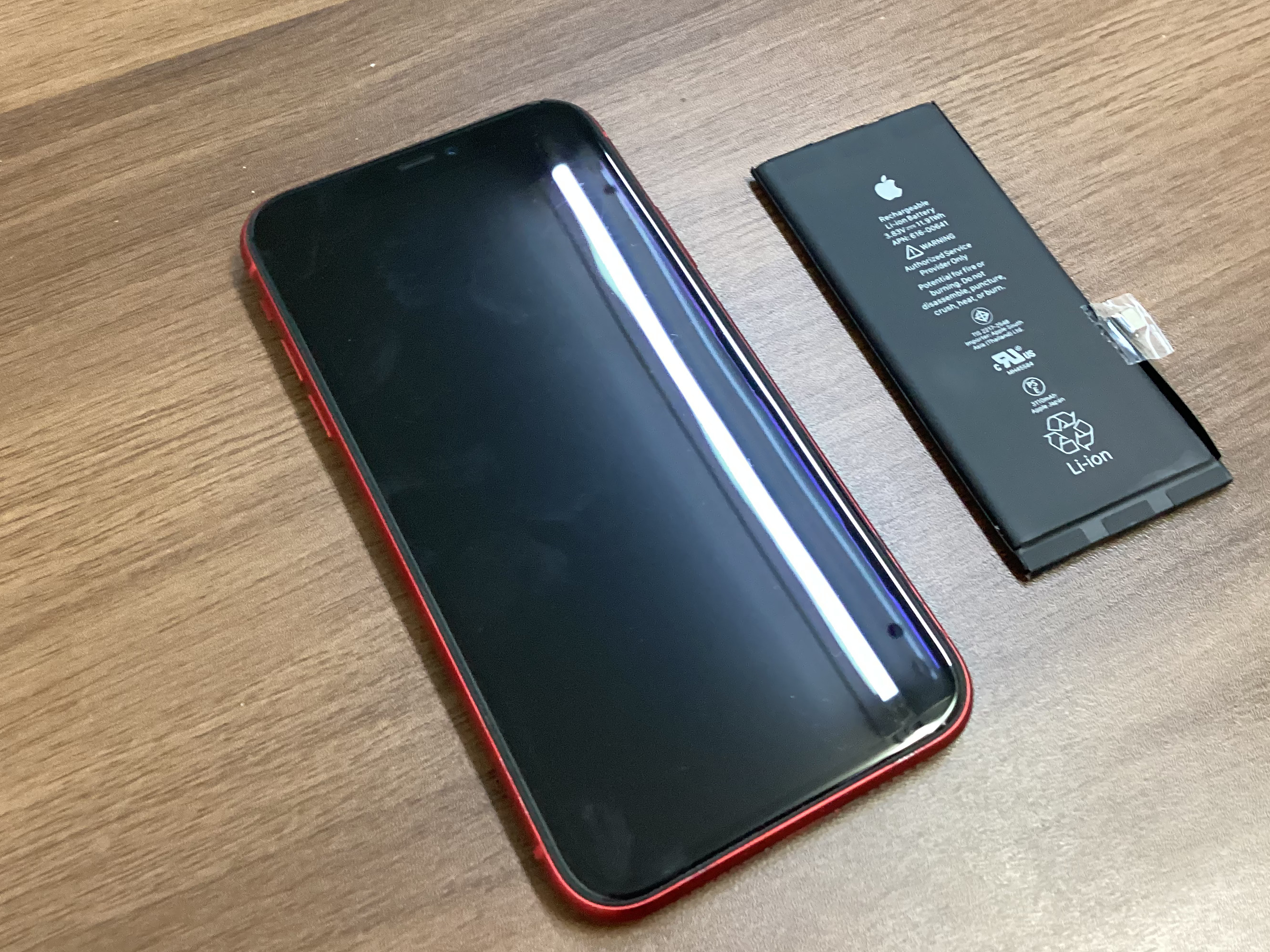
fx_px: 1394
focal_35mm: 38
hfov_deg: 49.0
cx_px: 652
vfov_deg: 37.6
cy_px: 406
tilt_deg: -59.6
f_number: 2.4
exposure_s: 1/50
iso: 250
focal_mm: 3.3
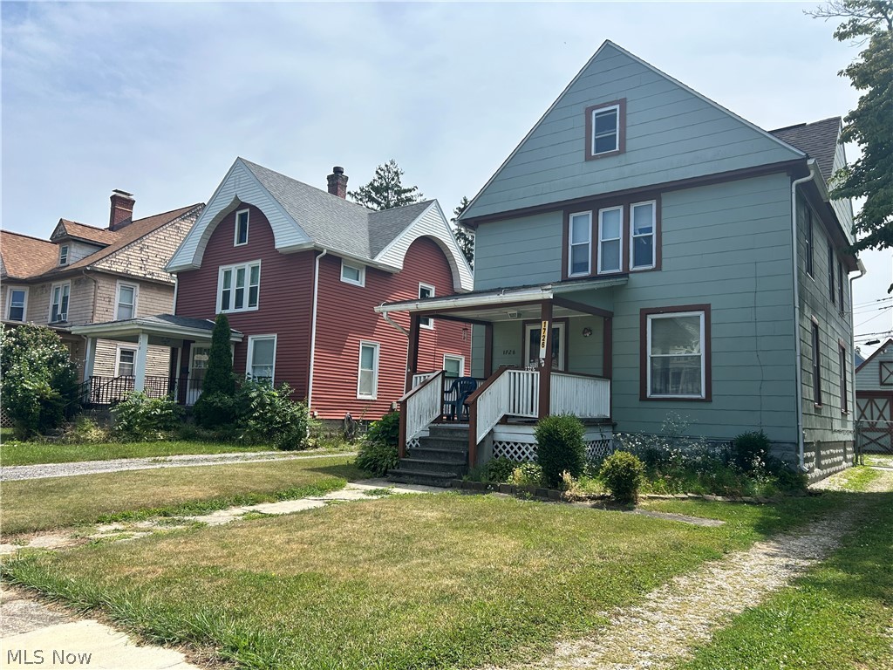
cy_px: 335
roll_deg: -1.5
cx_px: 446
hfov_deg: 67.3
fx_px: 671
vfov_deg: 53.1
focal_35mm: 26
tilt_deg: +6.8
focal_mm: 5.7
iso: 50
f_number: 1.5
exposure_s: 1/4831
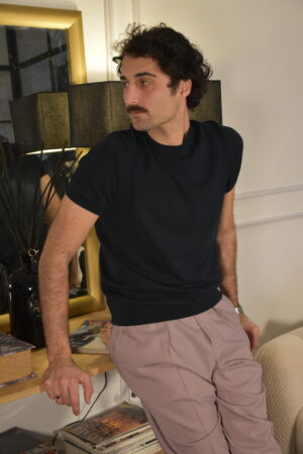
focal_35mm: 52
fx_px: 663
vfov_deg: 37.9
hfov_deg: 25.8
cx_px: 152
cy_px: 227
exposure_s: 1/60
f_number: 4.5
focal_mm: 35
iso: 1600
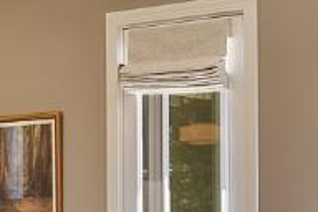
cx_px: 76
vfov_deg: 10.9
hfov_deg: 16.3
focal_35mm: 125
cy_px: 215
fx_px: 1104
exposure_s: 1/5
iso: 400
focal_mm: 16
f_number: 8
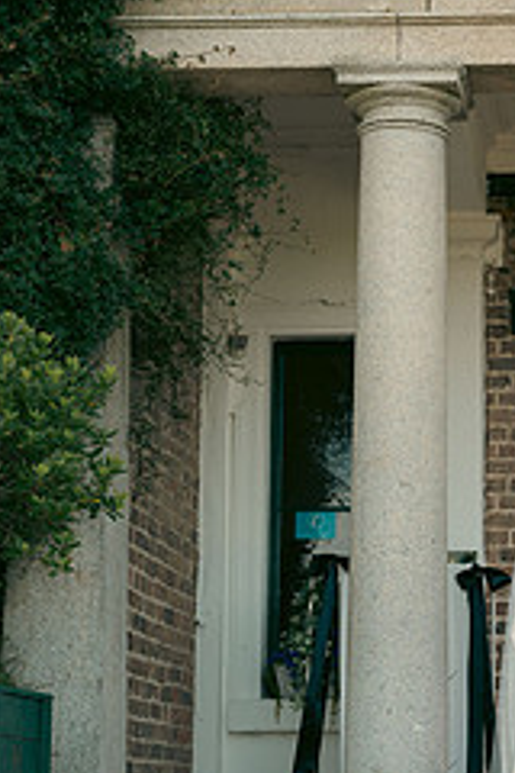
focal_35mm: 99
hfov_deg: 13.5
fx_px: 2124
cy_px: 517
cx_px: 595
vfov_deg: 20.5
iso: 125
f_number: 5.6
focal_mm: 41
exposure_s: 1/160
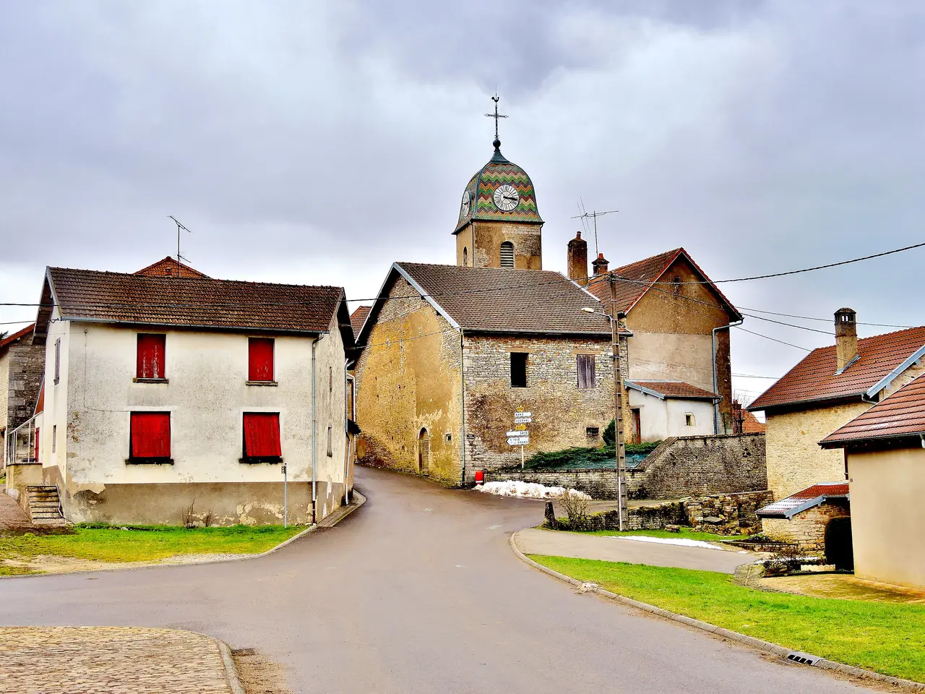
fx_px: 1229
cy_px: 347
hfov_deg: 41.2
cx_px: 462
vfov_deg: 31.5
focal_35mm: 46
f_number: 2.5
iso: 80
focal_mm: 9.9
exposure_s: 1/125
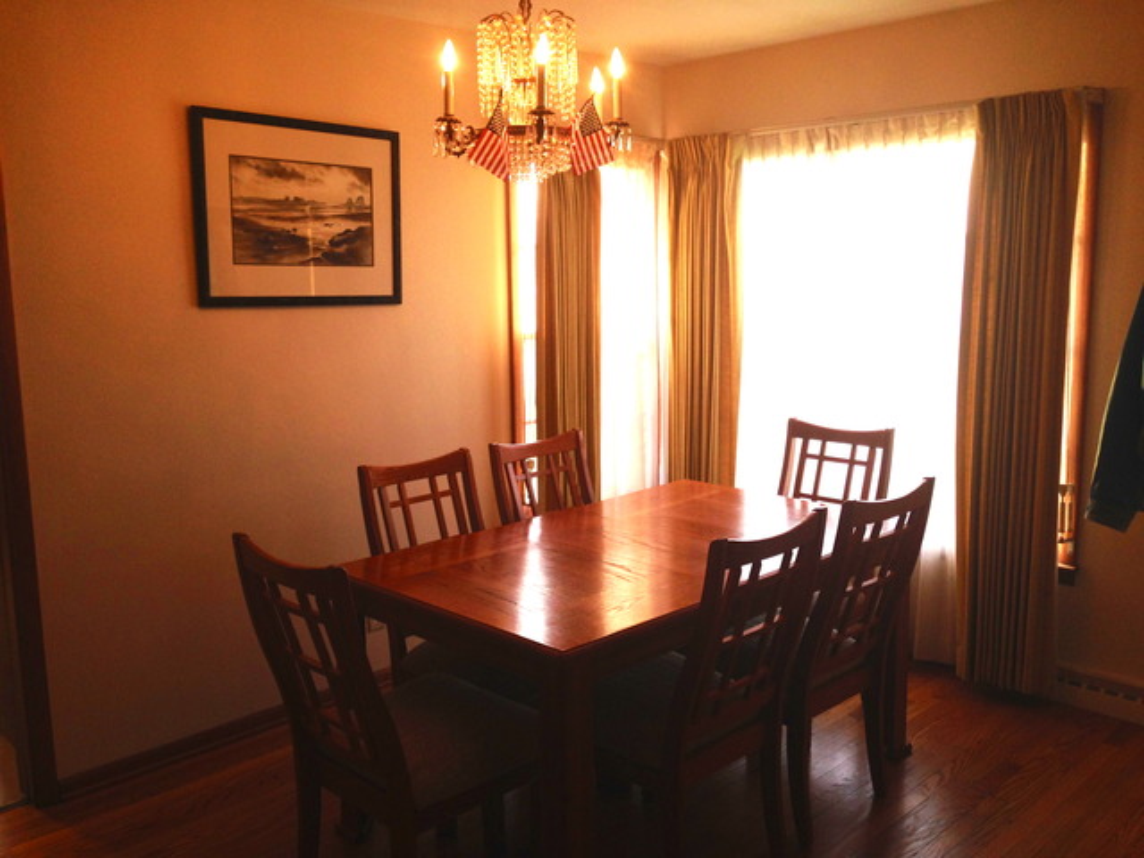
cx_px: 572
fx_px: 1091
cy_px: 429
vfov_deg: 42.9
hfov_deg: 55.4
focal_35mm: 33
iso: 50
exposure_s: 1/24
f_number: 2.4
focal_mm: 4.12
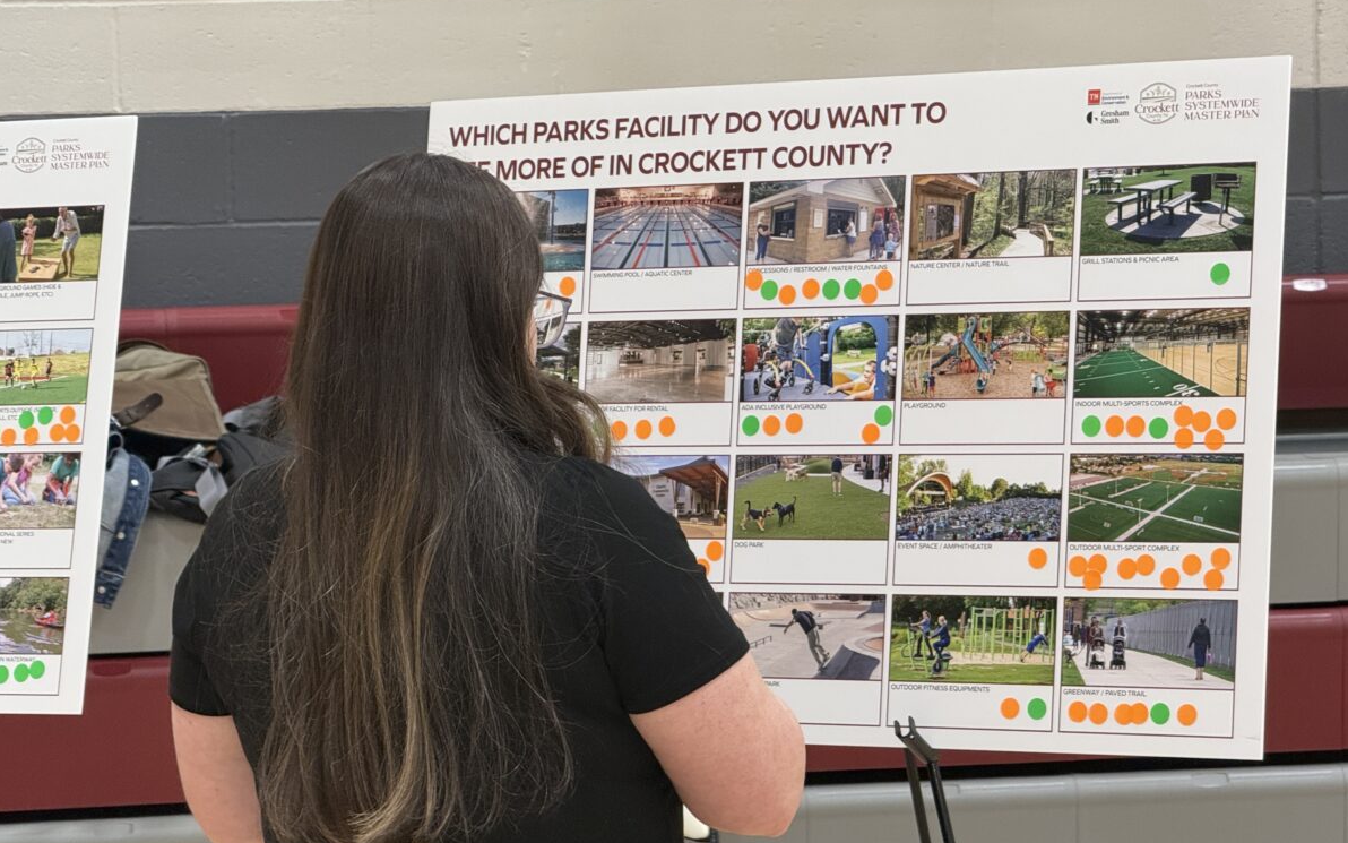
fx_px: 4702
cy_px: 457
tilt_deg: -2.6
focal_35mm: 128
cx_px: 674
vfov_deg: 10.2
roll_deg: +1.4
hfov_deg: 16.3
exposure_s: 1/60
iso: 200
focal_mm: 15.66
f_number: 2.8
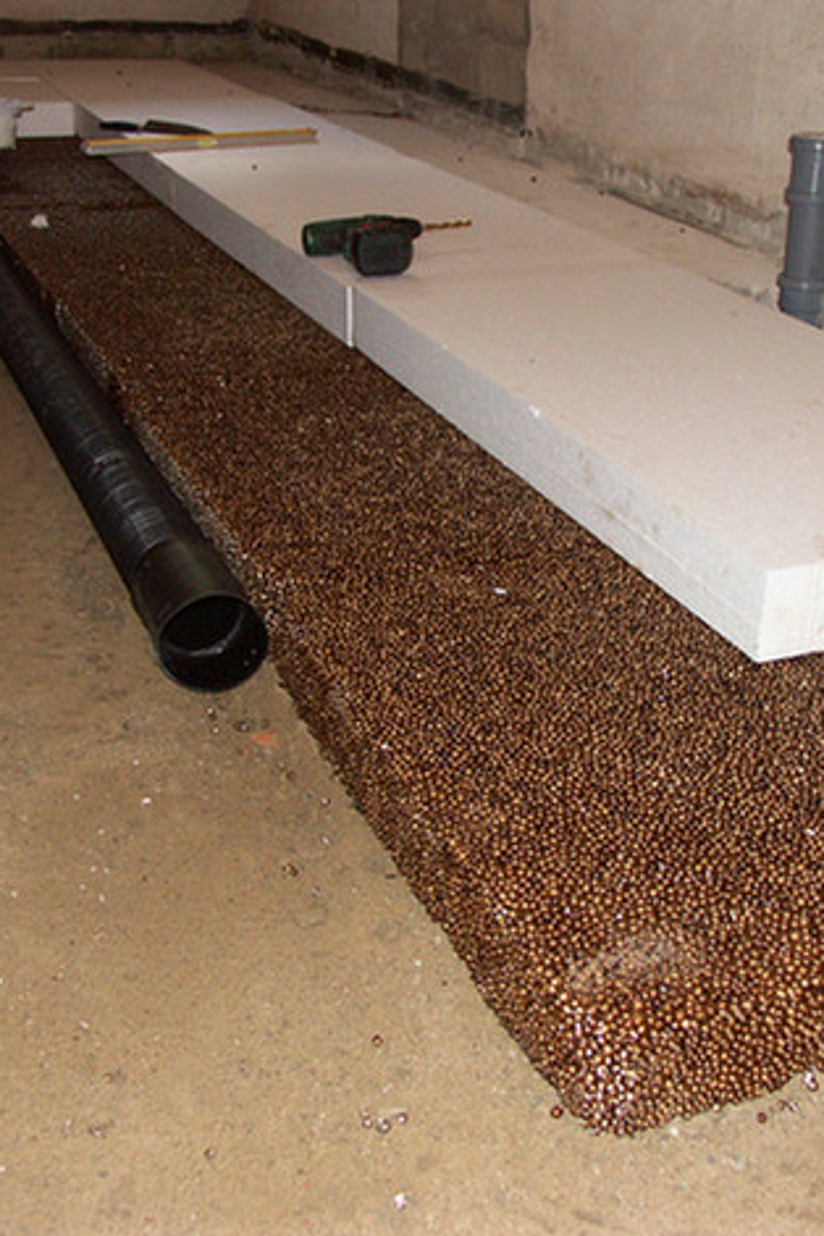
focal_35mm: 41
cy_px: 611
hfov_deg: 32.6
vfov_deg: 47.4
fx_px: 1408
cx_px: 472
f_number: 2.8
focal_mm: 7.67
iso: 200
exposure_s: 1/50
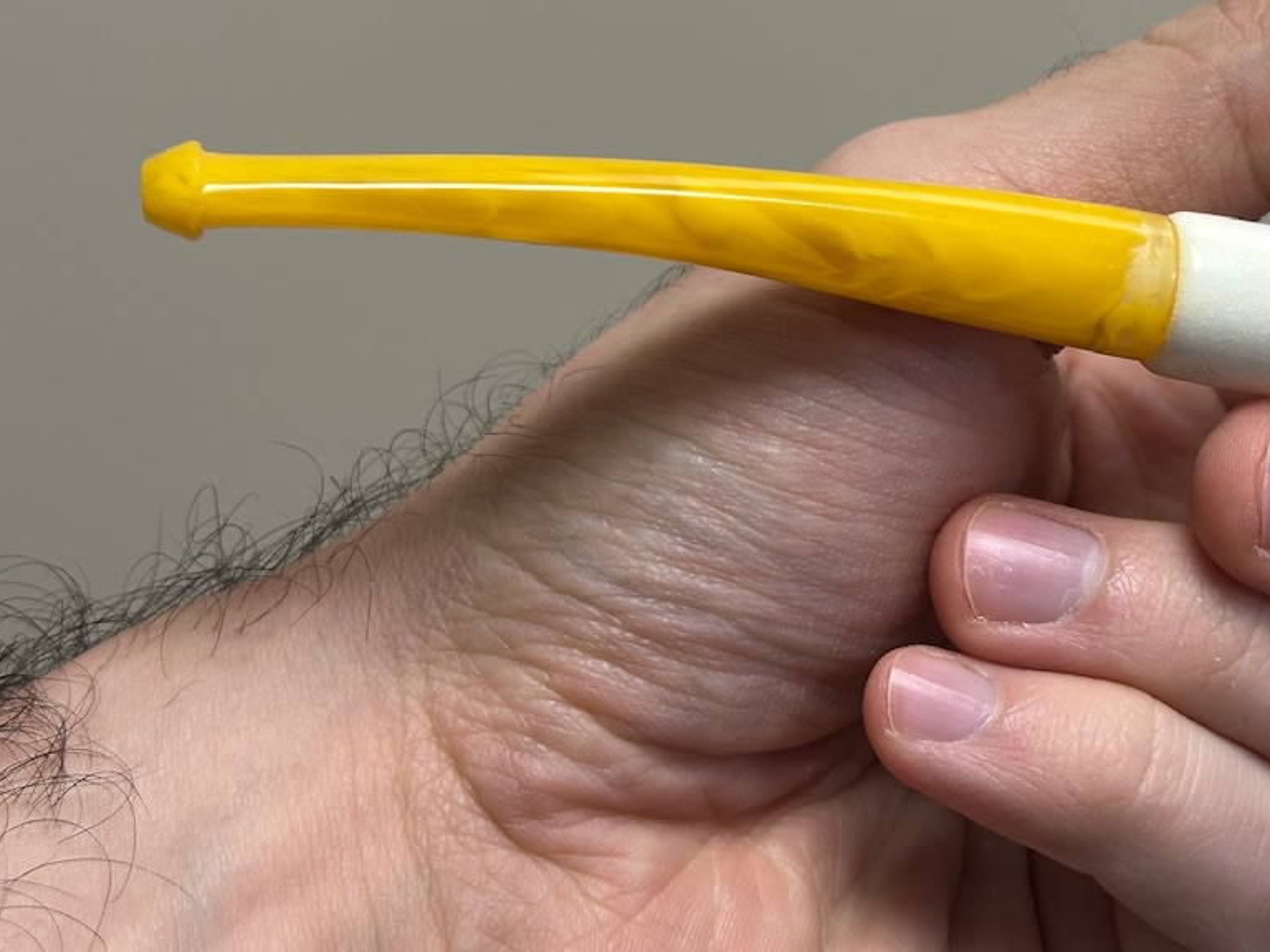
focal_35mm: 80
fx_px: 2935
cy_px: 212
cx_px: 974
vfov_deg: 18.3
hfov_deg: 24.1
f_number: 1.78
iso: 64
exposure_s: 1/100
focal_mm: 6.86
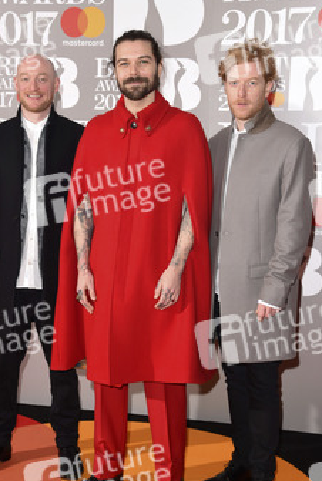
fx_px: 870
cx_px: 139
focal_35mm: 65
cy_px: 265
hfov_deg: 21.0
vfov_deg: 30.9
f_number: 7.1
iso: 640
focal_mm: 55
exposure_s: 1/250
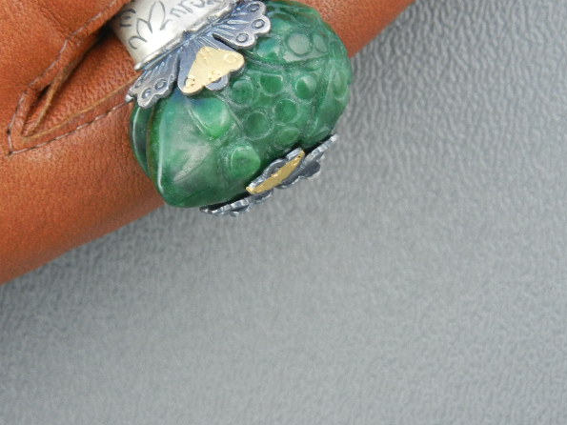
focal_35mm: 117
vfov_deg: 12.6
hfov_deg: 16.8
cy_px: 98
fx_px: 1916
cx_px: 244
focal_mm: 12.2
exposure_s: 1/2.1
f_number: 4.1
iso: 200
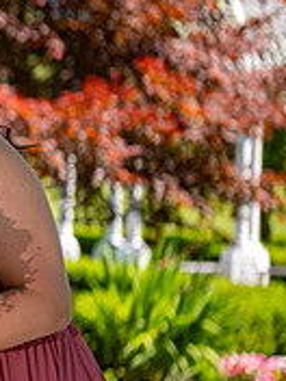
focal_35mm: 222
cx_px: -321
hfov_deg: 6.5
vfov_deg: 8.9
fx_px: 2446
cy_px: 160
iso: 100
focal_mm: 70
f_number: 3.2
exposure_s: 1/800
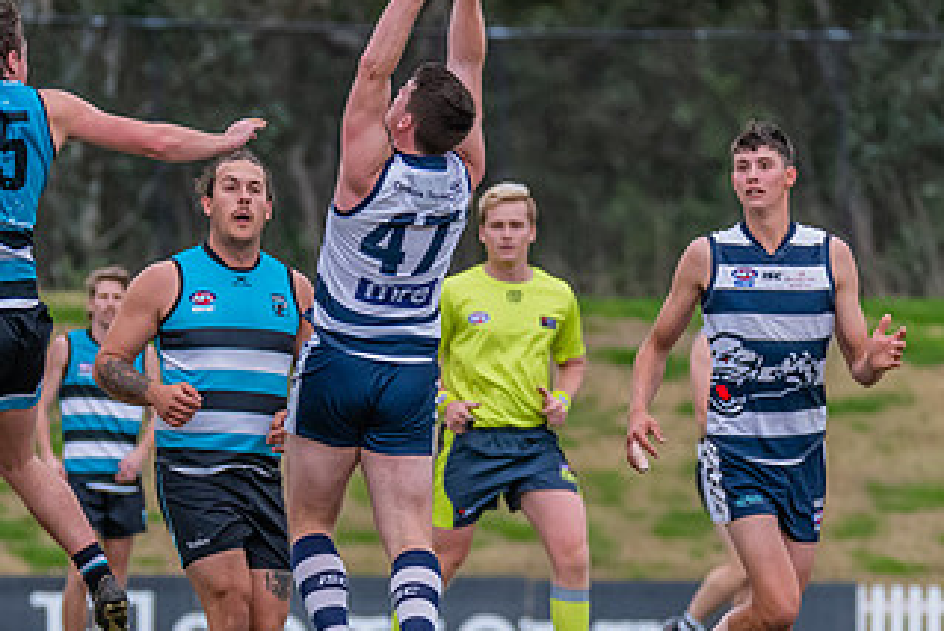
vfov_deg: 1.9
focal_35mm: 741
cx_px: 178
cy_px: 287
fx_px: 19439
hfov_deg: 2.8
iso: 1800
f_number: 5.6
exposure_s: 1/1600
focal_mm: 300
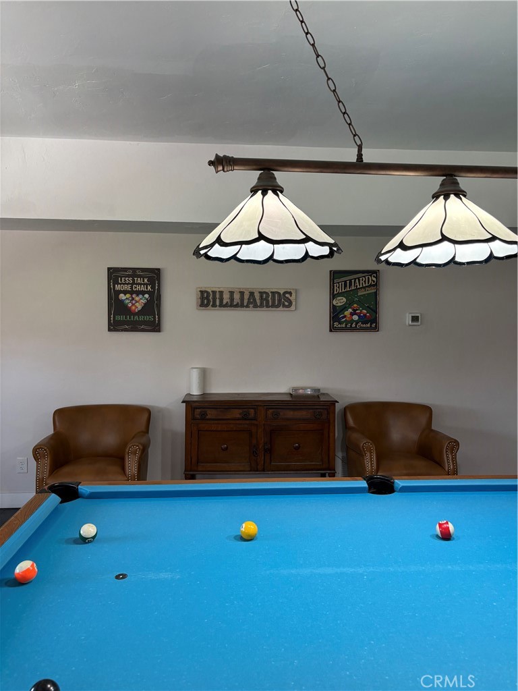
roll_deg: -0.7
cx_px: 259
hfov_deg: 53.1
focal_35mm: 26
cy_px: 346
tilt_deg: -0.4
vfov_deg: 67.3
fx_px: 519
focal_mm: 5.96
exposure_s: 1/60
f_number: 1.6
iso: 125
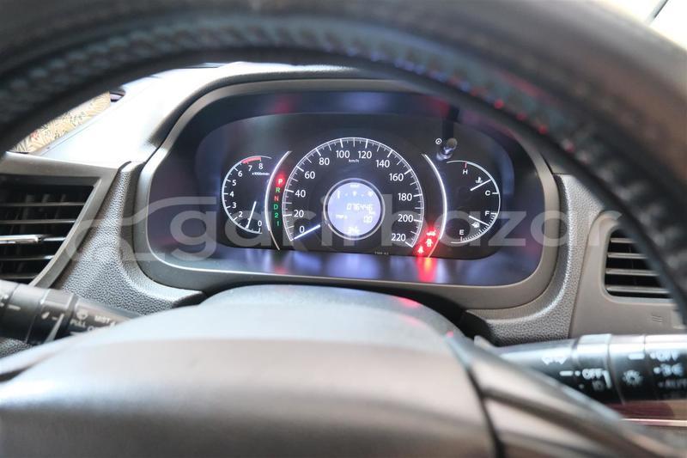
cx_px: 344
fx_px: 439
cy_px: 229
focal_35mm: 23
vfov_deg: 55.1
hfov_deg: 76.1
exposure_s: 1/10
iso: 6400
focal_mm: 15
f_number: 3.5
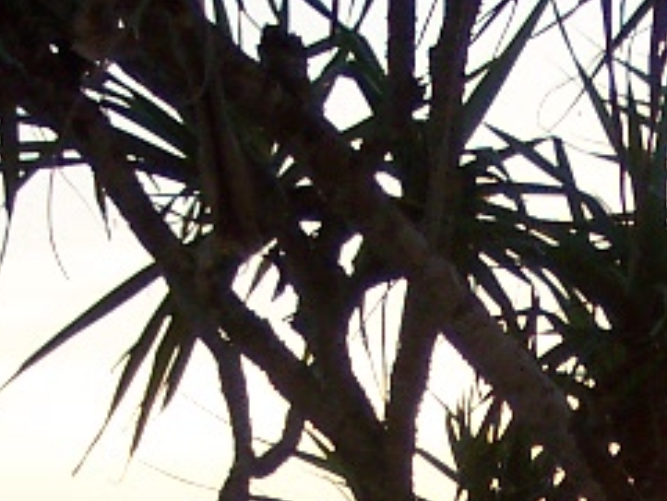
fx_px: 3913
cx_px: 858
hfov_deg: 9.6
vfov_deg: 7.1
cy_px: 977
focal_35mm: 203
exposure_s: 1/500
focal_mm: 8
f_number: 2.8
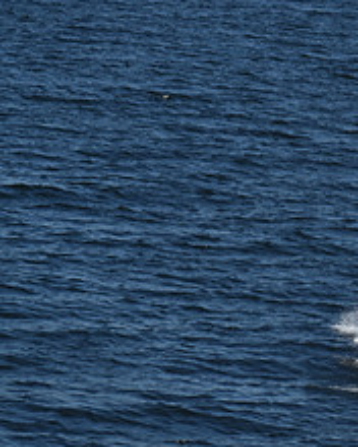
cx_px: 509
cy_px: 261
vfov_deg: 5.2
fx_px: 4914
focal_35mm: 371
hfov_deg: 4.2
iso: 400
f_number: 13
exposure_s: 1/1000
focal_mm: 100
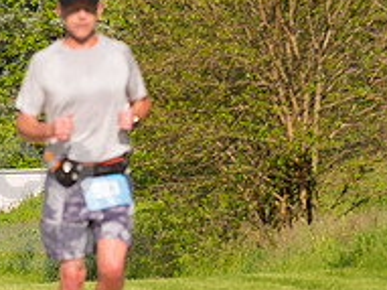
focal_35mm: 424
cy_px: 198
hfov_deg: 4.7
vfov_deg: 3.5
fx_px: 4737
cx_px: 32
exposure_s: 1/2000
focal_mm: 145
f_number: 5.6
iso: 400
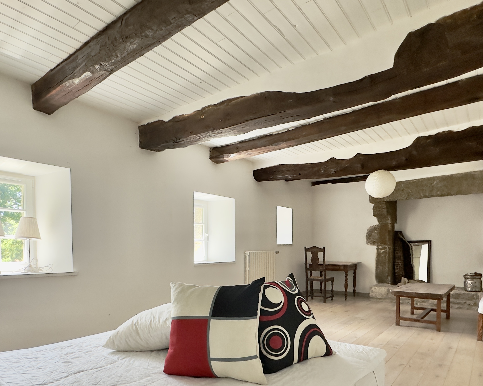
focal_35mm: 23
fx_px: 329
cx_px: 226
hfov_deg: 72.5
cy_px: 261
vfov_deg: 59.3
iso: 160
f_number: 2.2
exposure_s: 1/99
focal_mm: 2.22
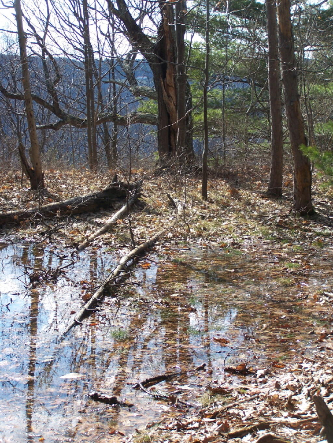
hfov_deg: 21.3
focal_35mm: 69
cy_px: 222
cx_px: 166
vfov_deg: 28.2
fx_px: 885
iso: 80
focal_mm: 11.5
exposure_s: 1/400
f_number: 3.2
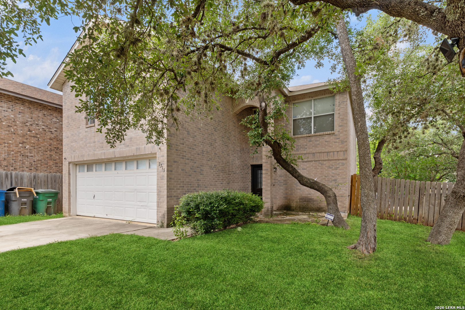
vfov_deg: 72.1
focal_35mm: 16
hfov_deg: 95.0
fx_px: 213
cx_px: 232
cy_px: 155
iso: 100
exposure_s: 1/8
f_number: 10
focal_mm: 11
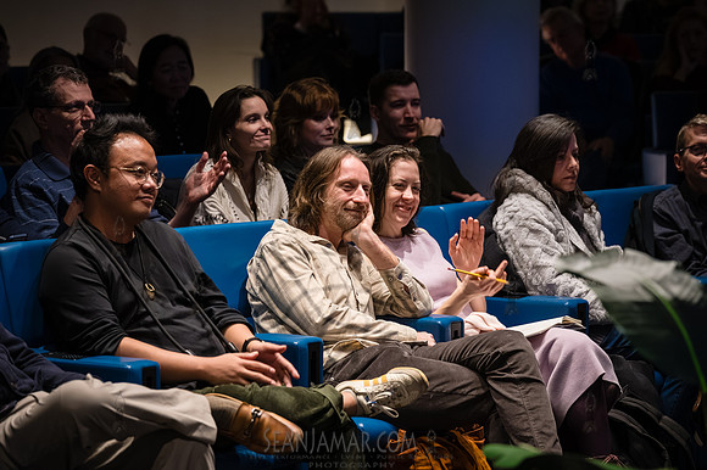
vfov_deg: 10.1
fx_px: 2650
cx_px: 354
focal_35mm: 135
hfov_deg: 15.2
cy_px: 235
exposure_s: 1/200
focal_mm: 135
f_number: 5
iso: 6400
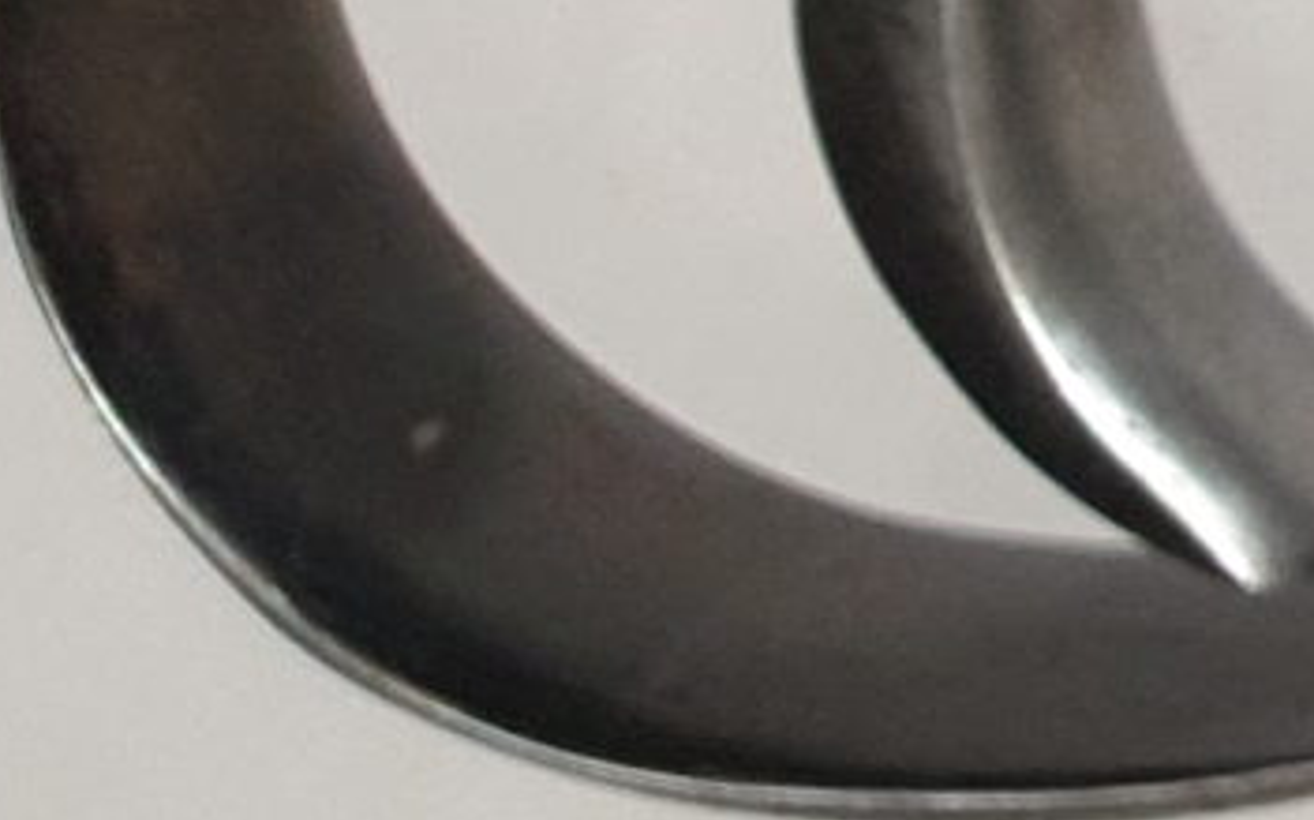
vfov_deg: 5.9
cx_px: 4620
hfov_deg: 8.0
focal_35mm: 201
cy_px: -1958
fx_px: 7195
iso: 50
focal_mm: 4.3
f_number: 2.4
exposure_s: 1/50
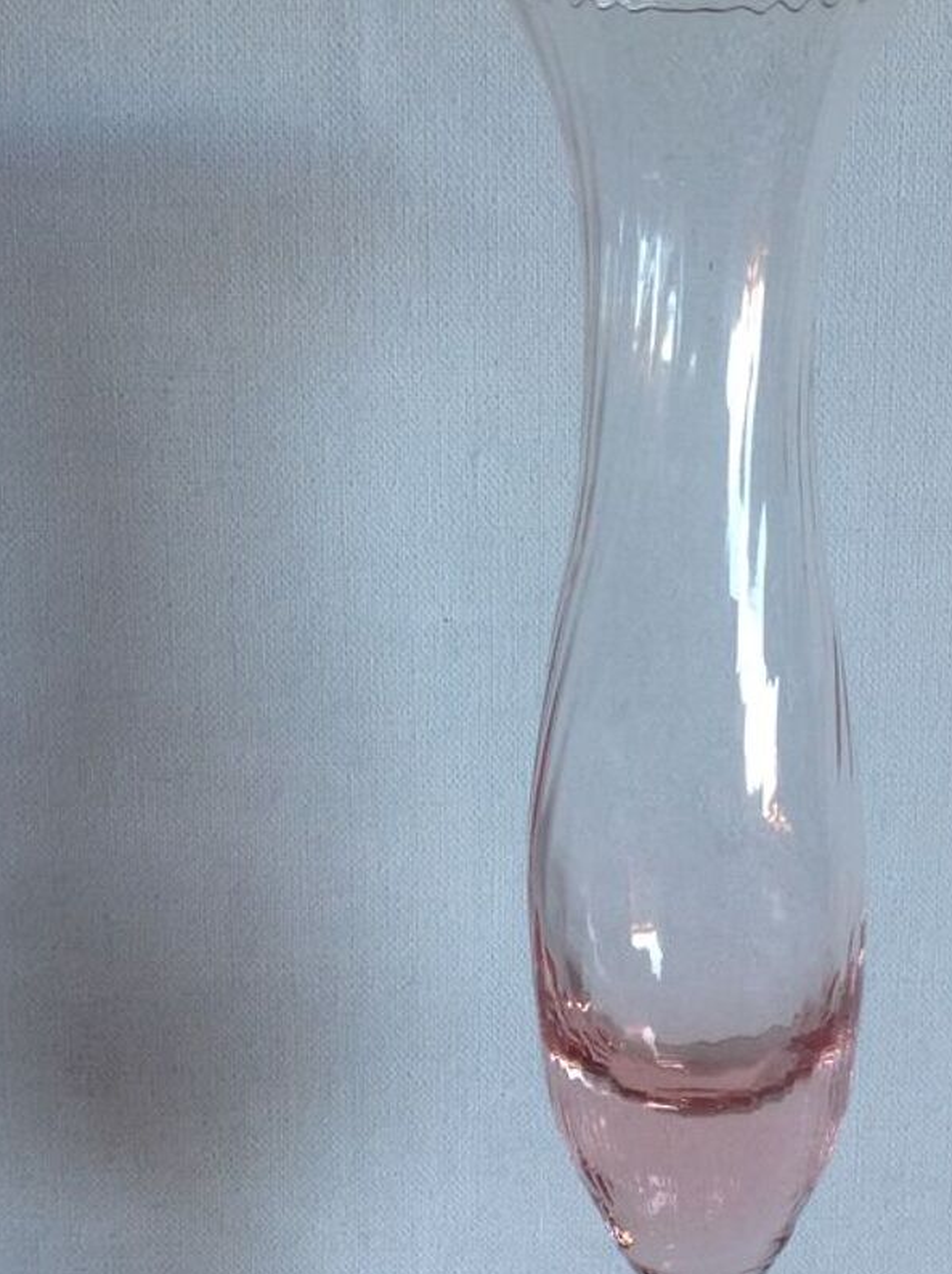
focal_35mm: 59
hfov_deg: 24.5
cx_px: 686
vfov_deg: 32.3
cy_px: 919
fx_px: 2169
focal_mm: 4.28
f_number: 2.4
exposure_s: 1/40
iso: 64
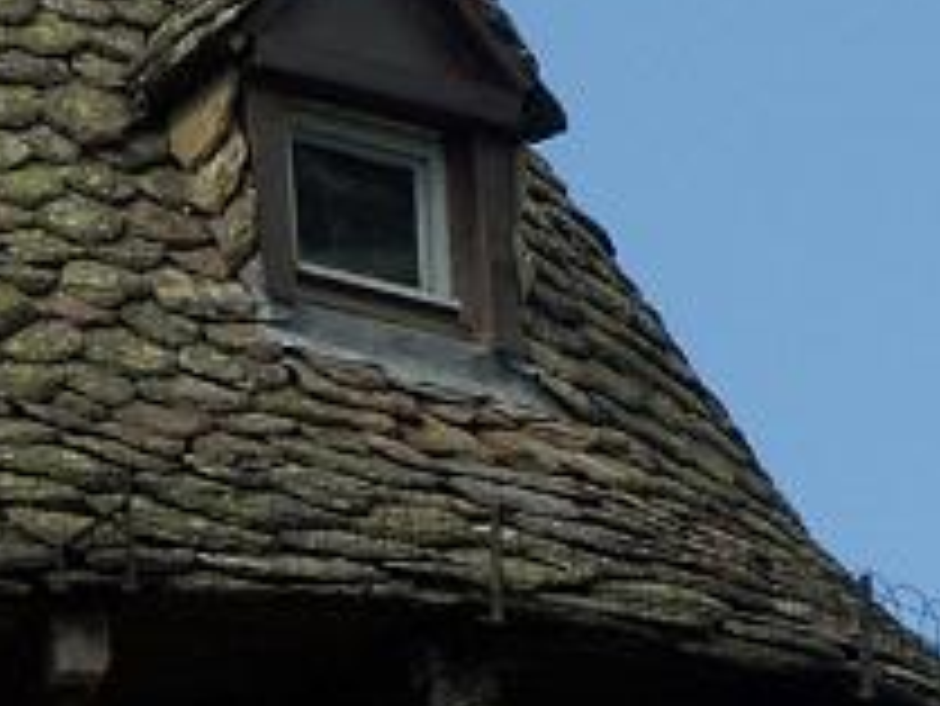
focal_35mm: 573
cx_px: -58
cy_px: 513
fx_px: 15569
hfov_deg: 3.5
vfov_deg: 2.6
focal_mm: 29.94
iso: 64
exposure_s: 1/200
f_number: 7.1
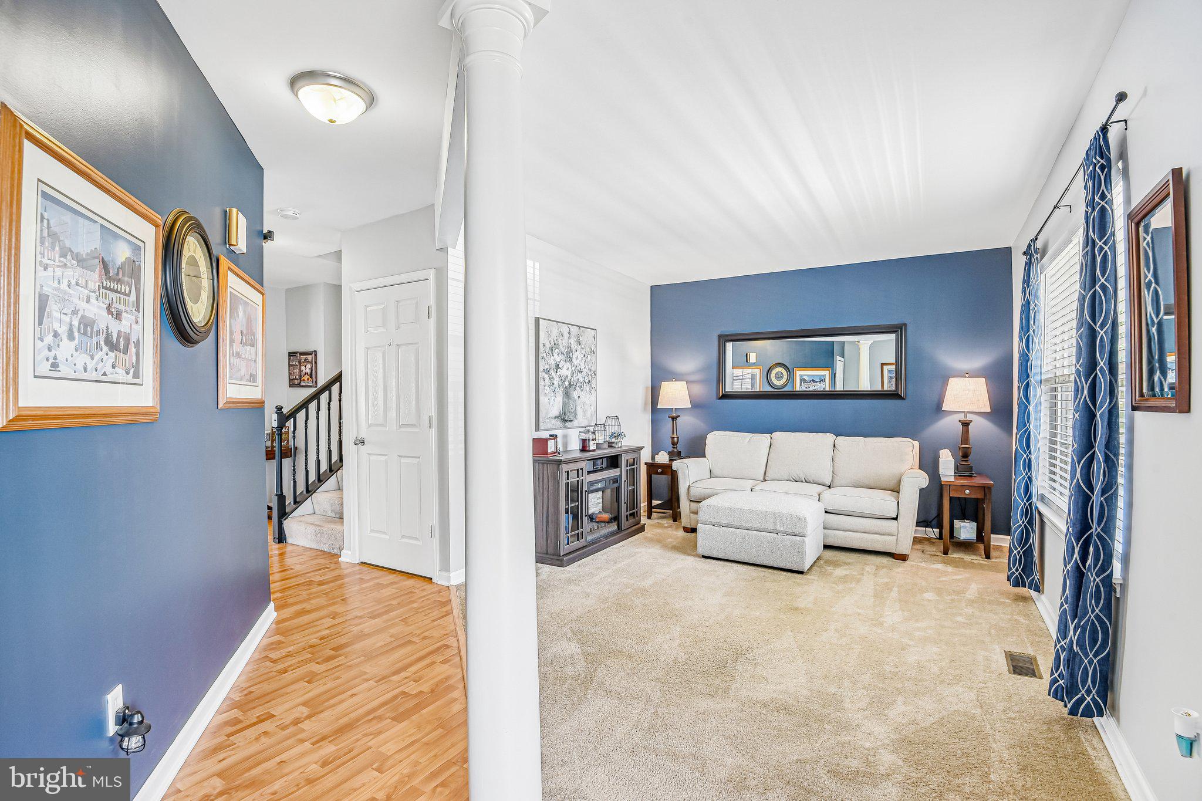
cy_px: 400
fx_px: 534
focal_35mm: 16
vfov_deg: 73.7
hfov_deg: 96.7
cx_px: 601
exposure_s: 1/13
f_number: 8
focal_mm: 16
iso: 400
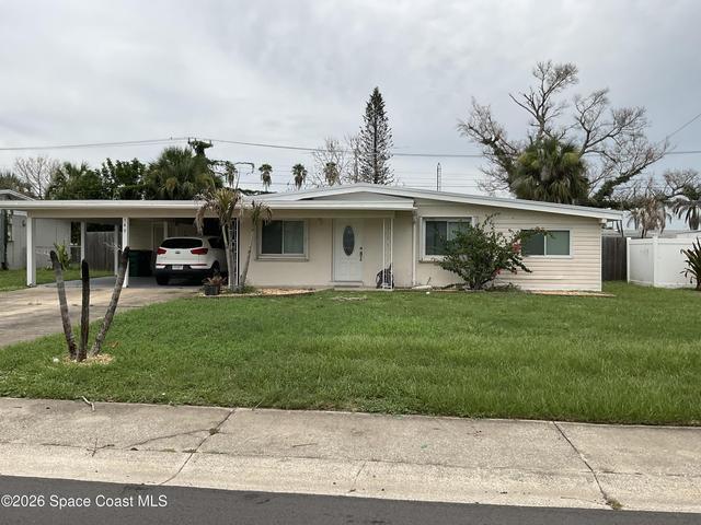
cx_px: 350
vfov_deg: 48.2
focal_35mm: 29
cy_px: 262
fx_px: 587
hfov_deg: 61.7
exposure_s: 1/3125
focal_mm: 3
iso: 16
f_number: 1.8
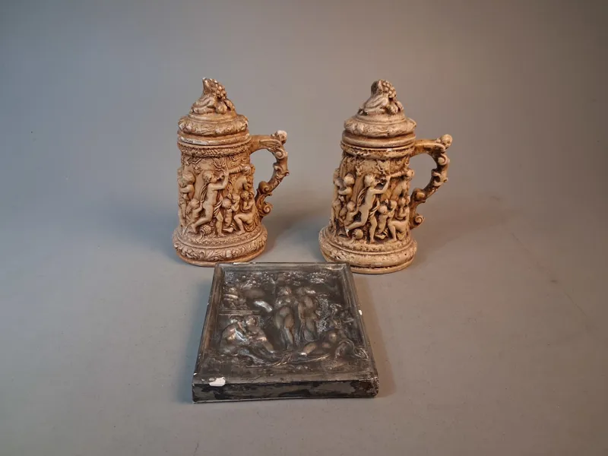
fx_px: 474
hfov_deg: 65.3
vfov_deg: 51.4
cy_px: 228
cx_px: 304
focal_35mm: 27
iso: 320
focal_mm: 4
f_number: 1.8
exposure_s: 1/50
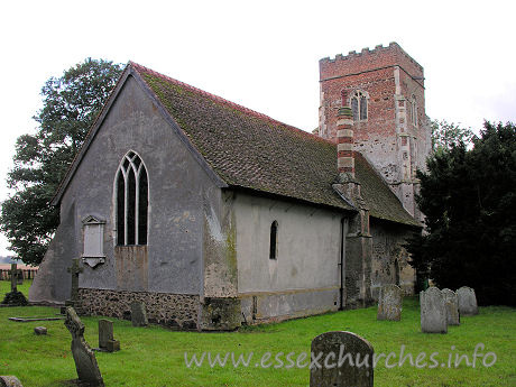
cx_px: 258
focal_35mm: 35
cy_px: 194
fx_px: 522
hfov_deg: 52.6
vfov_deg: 40.7
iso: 50
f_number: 4.5
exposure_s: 1/92.5
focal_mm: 8.9
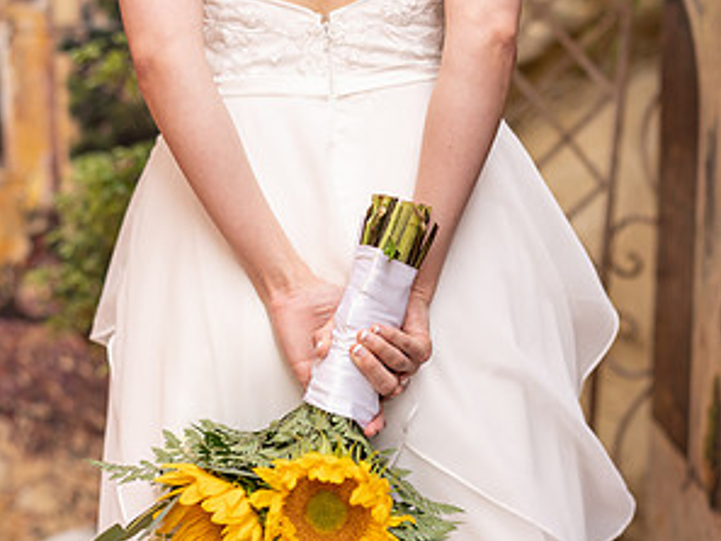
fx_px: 1667
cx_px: 359
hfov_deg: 24.4
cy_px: 286
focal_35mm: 80
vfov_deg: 18.4
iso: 320
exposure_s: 1/500
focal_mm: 55
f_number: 2.5
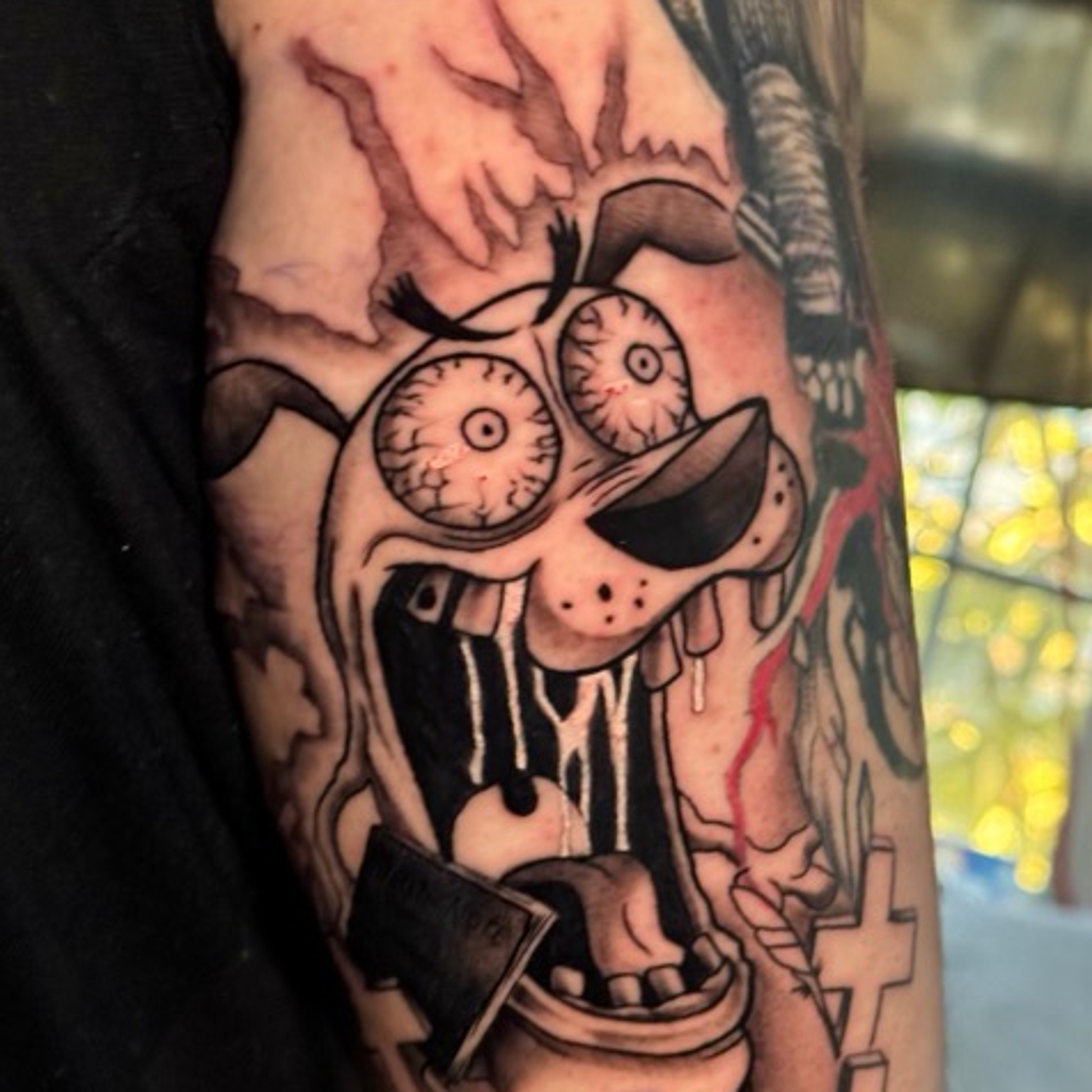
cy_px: 665
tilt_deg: -16.9
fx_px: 2034
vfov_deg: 30.0
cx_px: 544
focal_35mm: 57
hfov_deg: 30.0
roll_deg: -16.0
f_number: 1.78
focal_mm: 6.76
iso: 640
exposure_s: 1/30
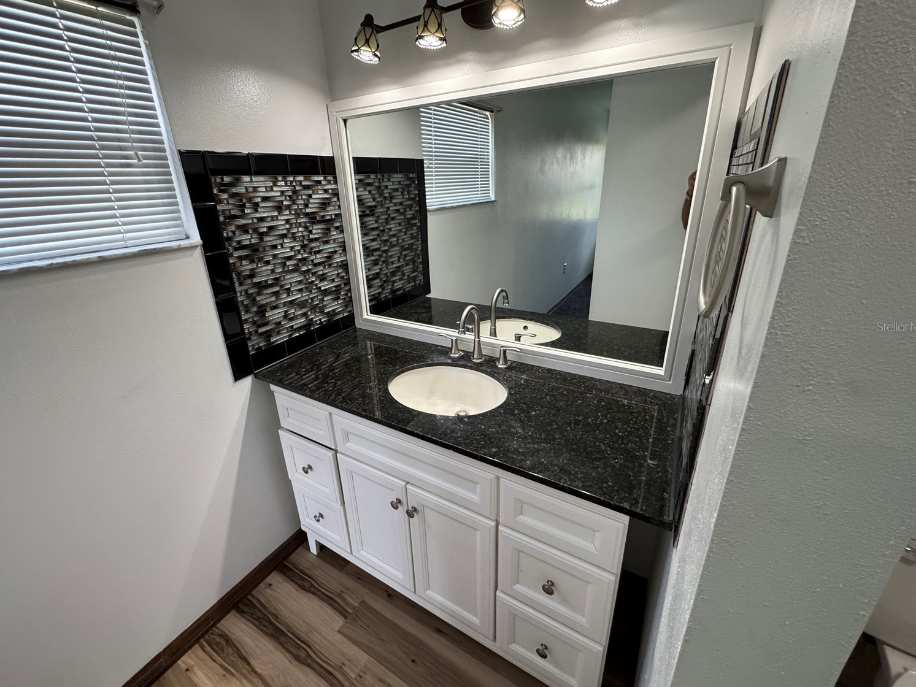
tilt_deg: -20.7
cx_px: 444
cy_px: 326
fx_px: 397
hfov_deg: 98.1
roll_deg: +1.9
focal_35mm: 15
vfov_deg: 81.7
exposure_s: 1/120
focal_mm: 2.22
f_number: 2.2
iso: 320
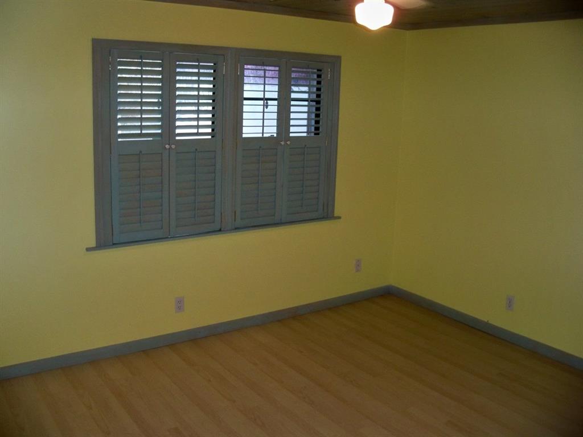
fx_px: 589
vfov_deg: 40.7
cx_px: 292
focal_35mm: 35
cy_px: 218
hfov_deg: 52.6
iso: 200
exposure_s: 1/30
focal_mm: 6.2
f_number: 3.5
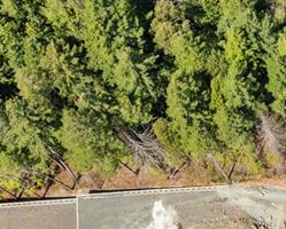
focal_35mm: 96
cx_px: 395
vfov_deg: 14.2
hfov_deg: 18.3
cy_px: 411
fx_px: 814
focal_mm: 12.29
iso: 100
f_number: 3.2
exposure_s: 1/30
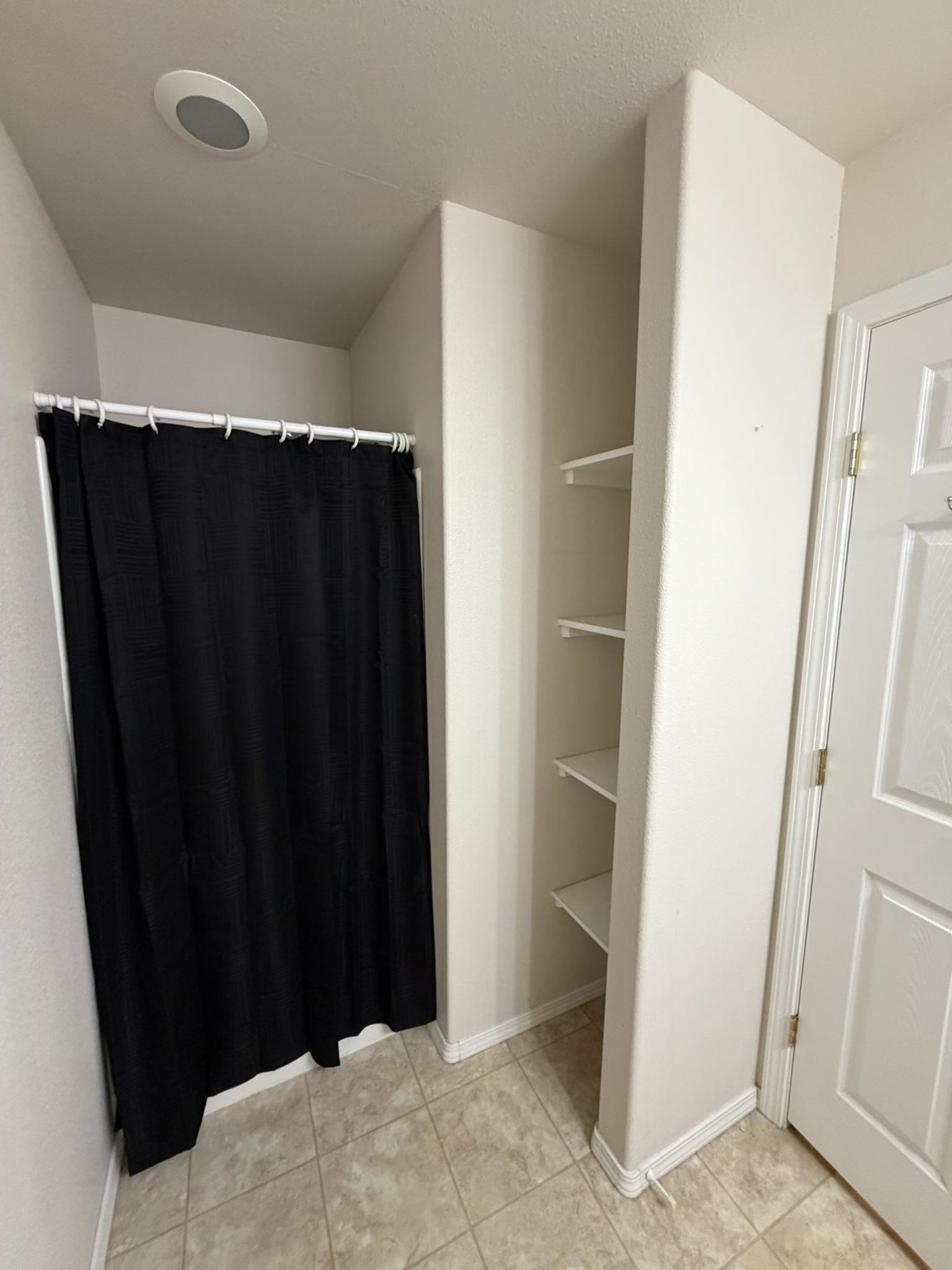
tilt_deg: -7.9
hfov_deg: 85.7
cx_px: 476
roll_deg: +0.6
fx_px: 513
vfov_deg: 102.1
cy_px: 635
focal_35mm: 14
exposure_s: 1/60
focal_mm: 2.22
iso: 320
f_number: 2.2
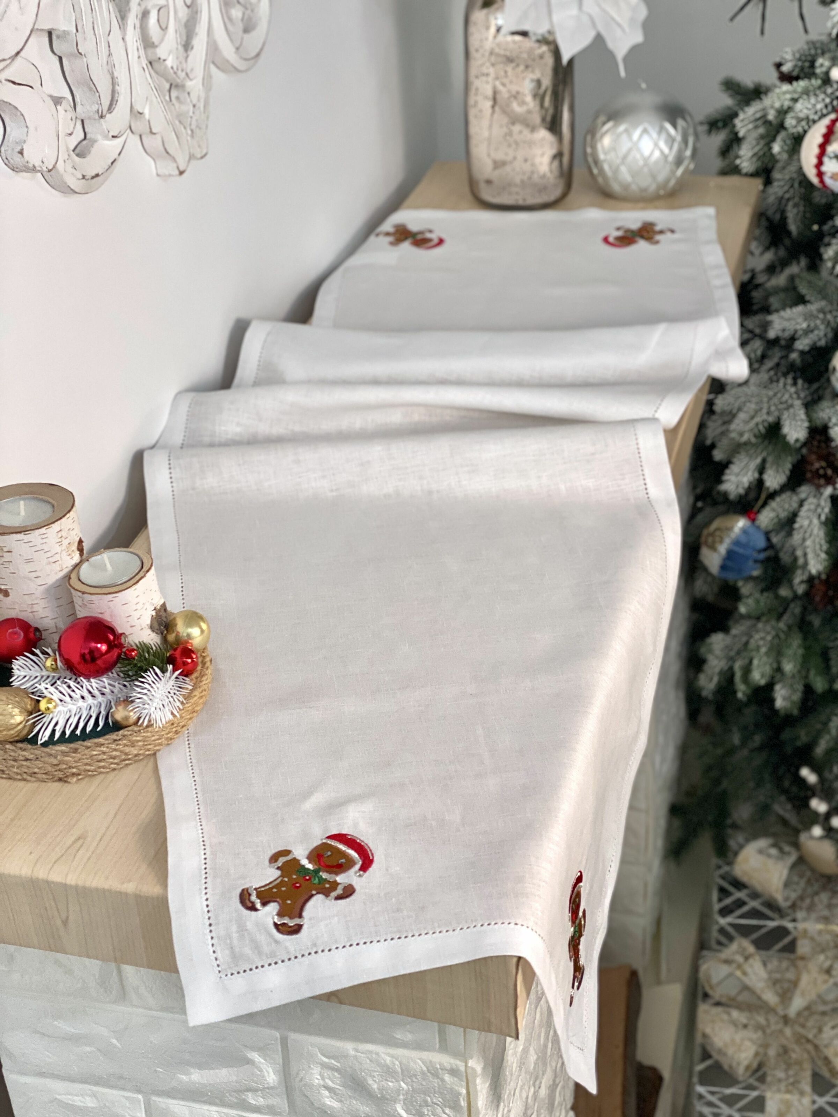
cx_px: 419
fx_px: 1678
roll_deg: +4.3
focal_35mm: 52
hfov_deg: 28.0
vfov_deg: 36.8
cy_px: 558
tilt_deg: -30.3
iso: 125
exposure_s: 1/100
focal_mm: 6
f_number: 2
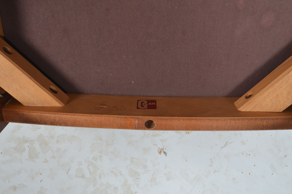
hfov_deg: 53.2
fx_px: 291
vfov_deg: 36.7
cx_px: 146
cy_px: 97
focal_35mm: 36
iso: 100
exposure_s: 1/125
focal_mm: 24
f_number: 11
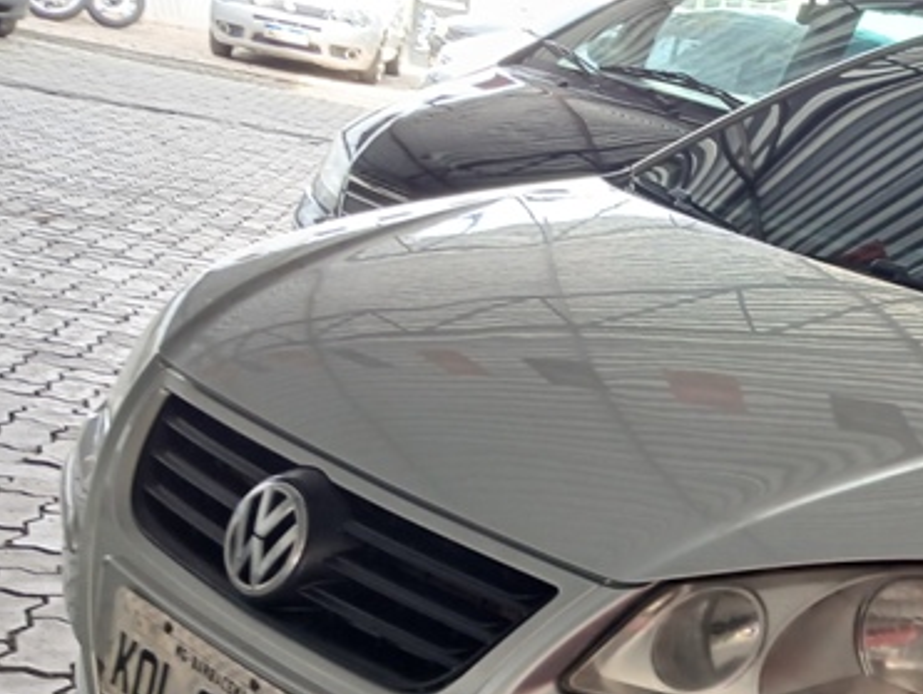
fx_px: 1495
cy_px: 647
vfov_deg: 25.2
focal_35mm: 56
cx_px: 945
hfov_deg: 31.5
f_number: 1.8
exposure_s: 1/60
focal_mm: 3.98
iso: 125
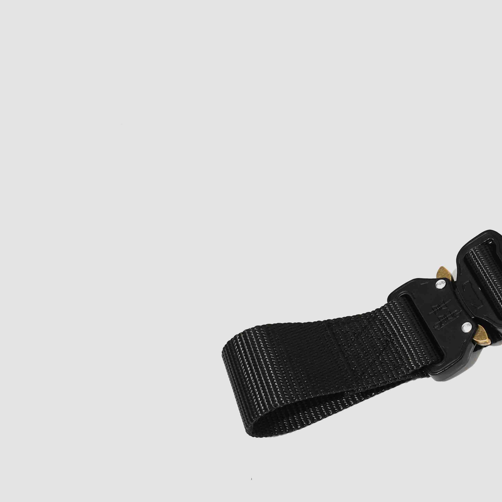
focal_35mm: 95
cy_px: 205
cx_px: 637
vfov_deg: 18.3
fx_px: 1559
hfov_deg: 17.3
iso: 160
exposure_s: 1/100
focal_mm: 41
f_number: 13
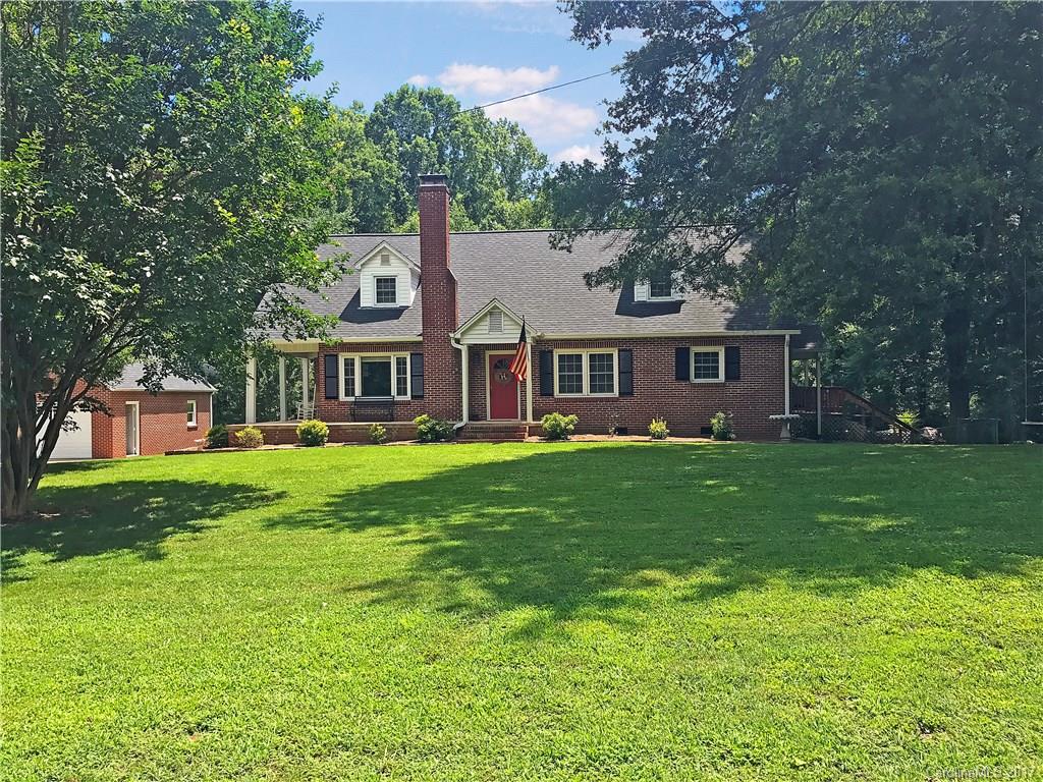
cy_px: 391
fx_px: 844
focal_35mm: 28
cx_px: 522
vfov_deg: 49.7
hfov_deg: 63.4
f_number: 1.8
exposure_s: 1/887
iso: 20
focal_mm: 3.99
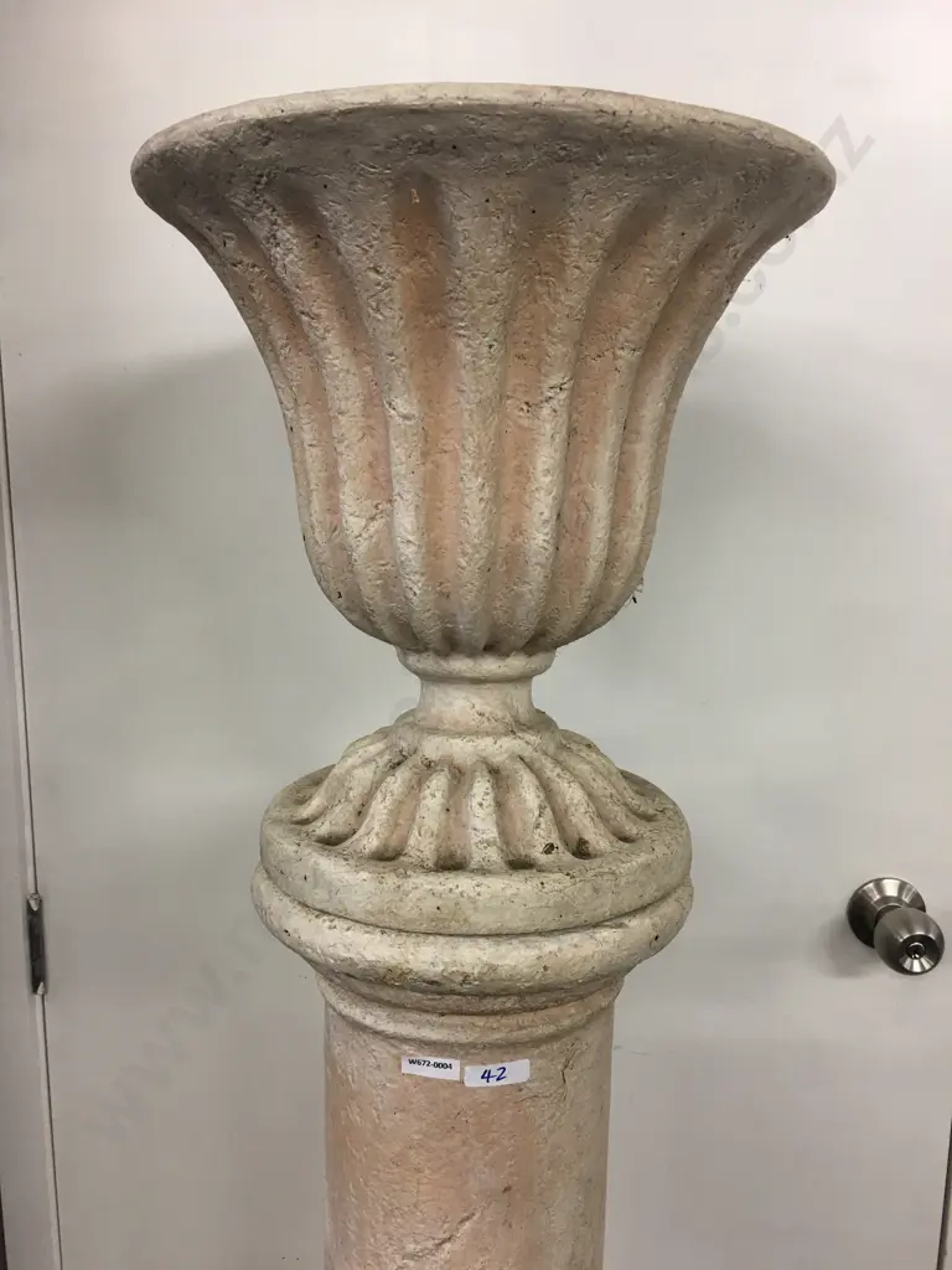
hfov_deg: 48.2
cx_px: 476
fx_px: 1063
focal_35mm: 29
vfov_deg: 61.7
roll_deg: -0.8
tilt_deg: -8.9
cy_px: 635
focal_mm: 4.15
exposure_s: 1/33
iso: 40
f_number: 2.2
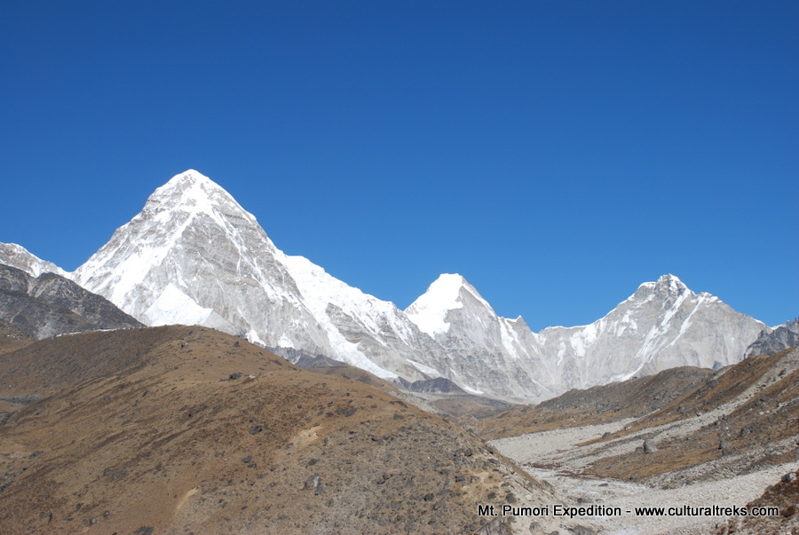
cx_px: 400
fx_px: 1267
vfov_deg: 23.9
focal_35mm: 57
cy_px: 268
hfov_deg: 35.0
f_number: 8
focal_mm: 38
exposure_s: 1/400
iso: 100
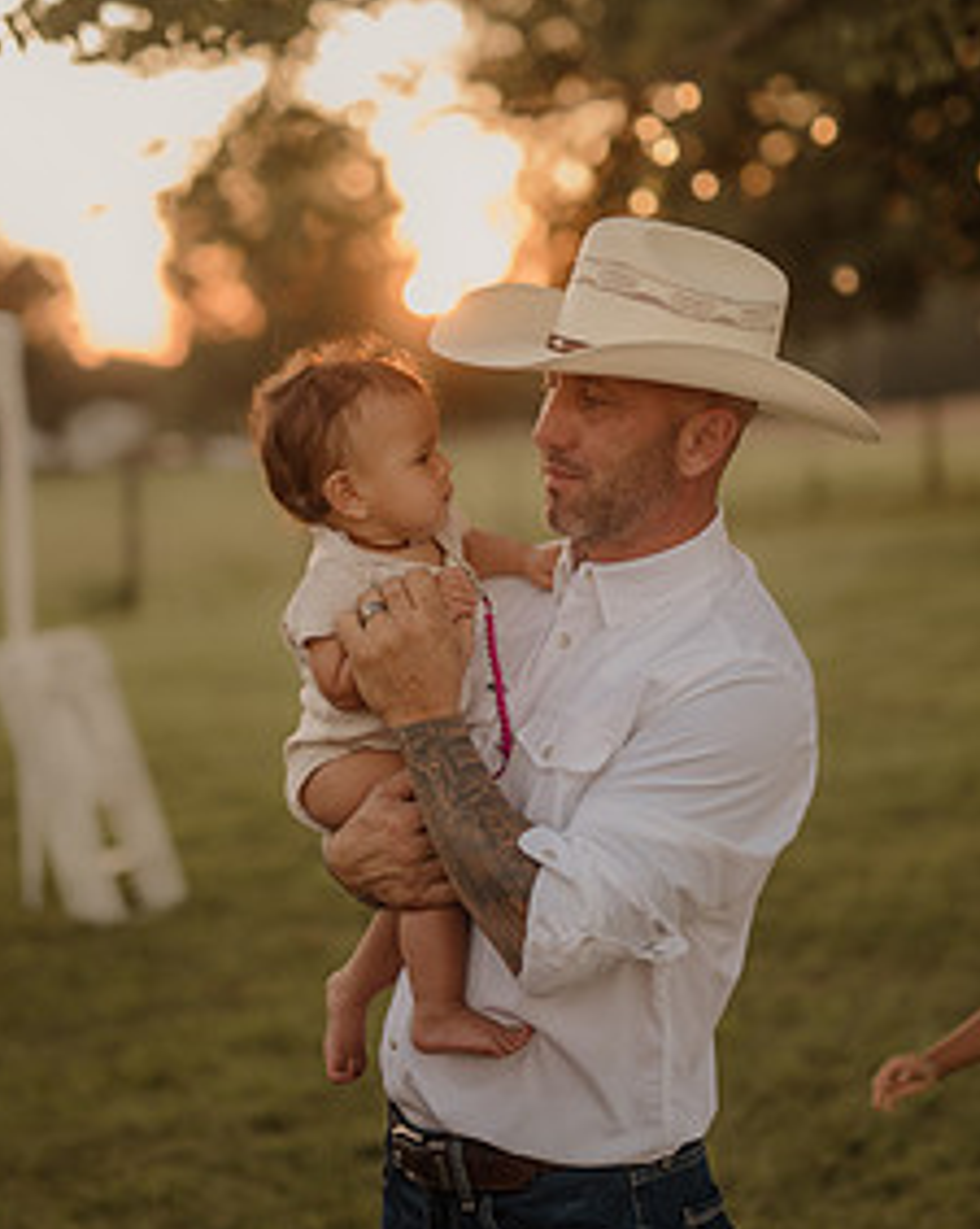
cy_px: 488
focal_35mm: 75
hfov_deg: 20.4
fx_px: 2724
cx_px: 523
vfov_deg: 25.4
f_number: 2.8
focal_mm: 50
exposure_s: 1/320
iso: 200
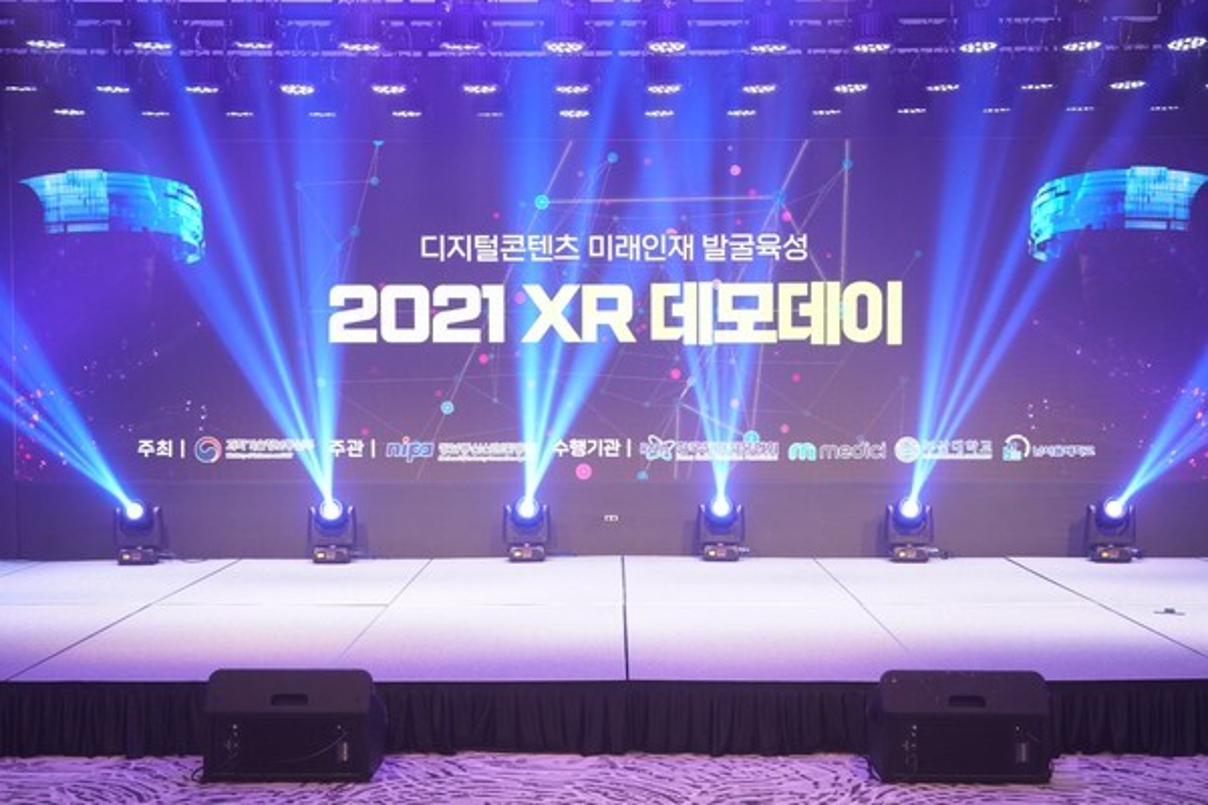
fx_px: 1409
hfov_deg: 46.4
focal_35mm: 42
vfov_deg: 31.9
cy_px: 402
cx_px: 604
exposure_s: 1/200
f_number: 6.3
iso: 4000
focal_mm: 42
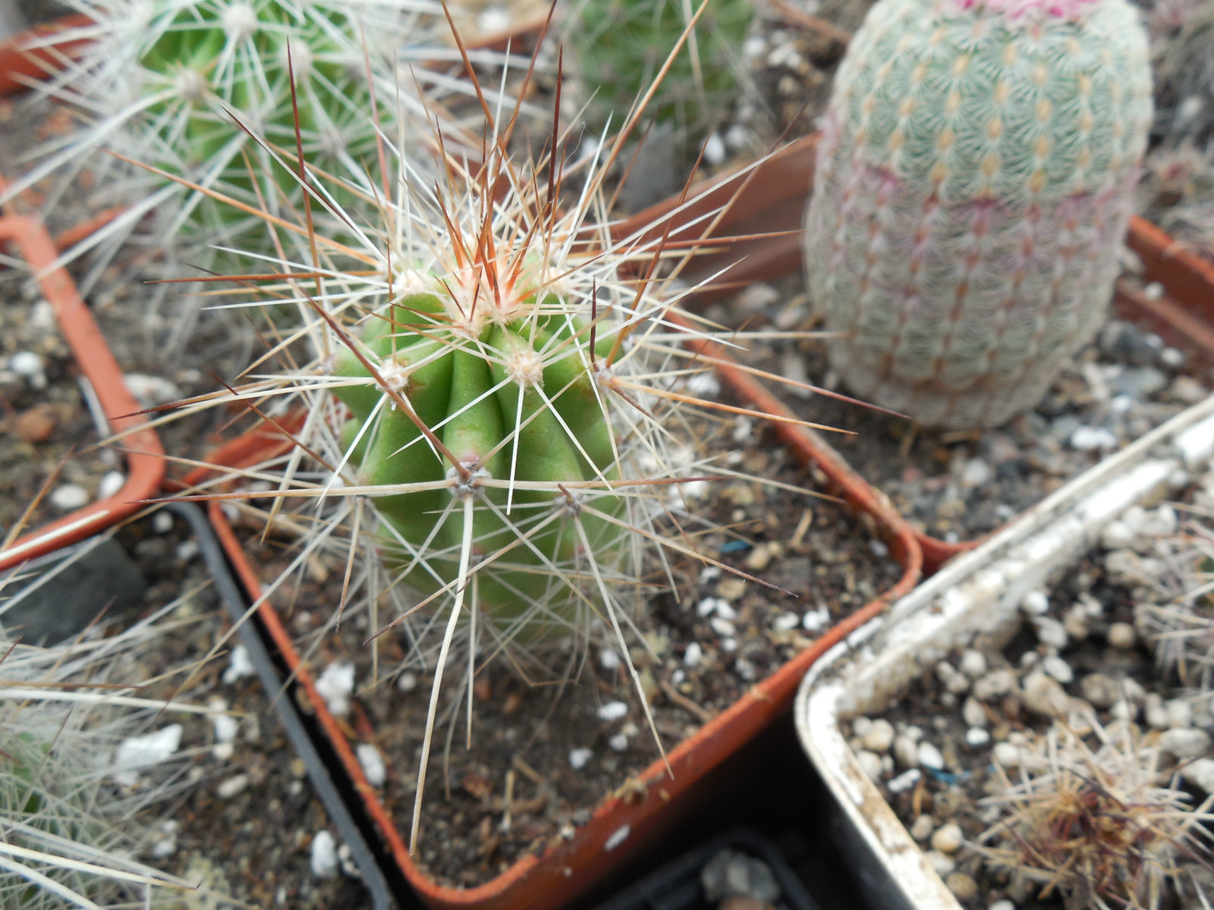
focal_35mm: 31
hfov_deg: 58.4
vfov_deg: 45.4
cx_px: 607
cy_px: 455
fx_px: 1087
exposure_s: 1/100
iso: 125
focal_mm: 5.6
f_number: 3.6
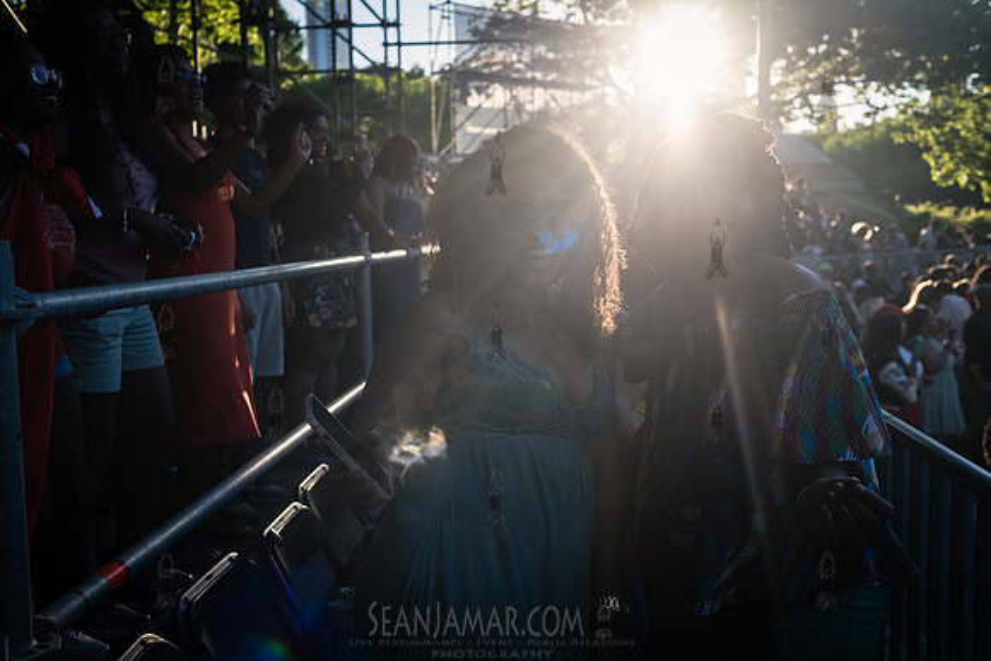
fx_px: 964
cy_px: 330
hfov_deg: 54.4
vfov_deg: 37.9
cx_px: 496
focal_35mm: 35
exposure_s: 1/3200
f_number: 4
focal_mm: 35
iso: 1000
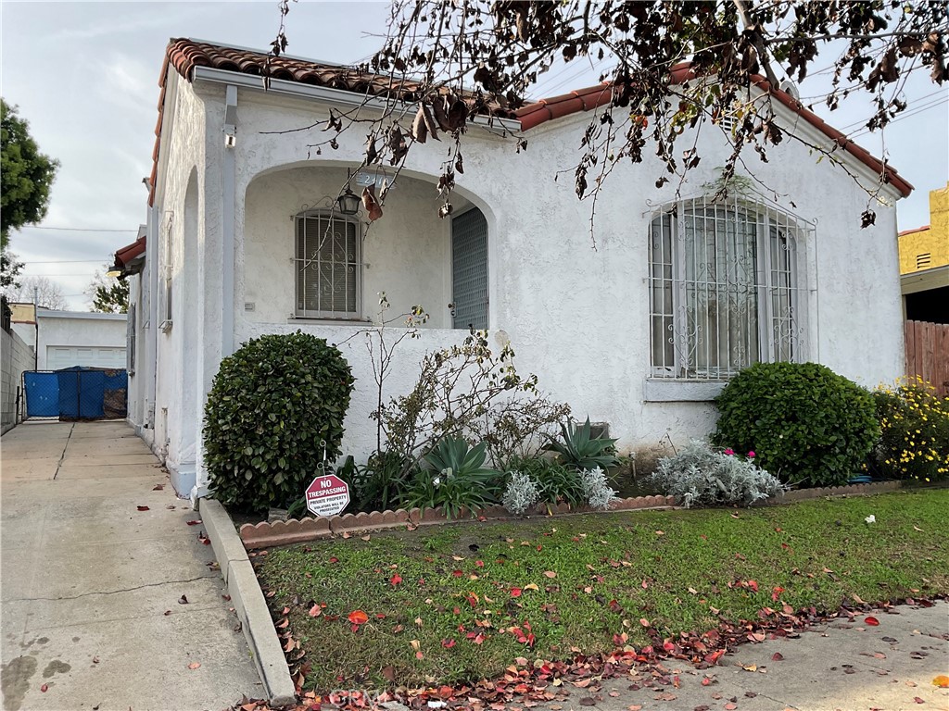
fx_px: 795
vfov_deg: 48.2
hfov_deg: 61.7
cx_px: 474
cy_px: 356
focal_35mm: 29
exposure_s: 1/635
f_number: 1.8
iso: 16
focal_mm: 3
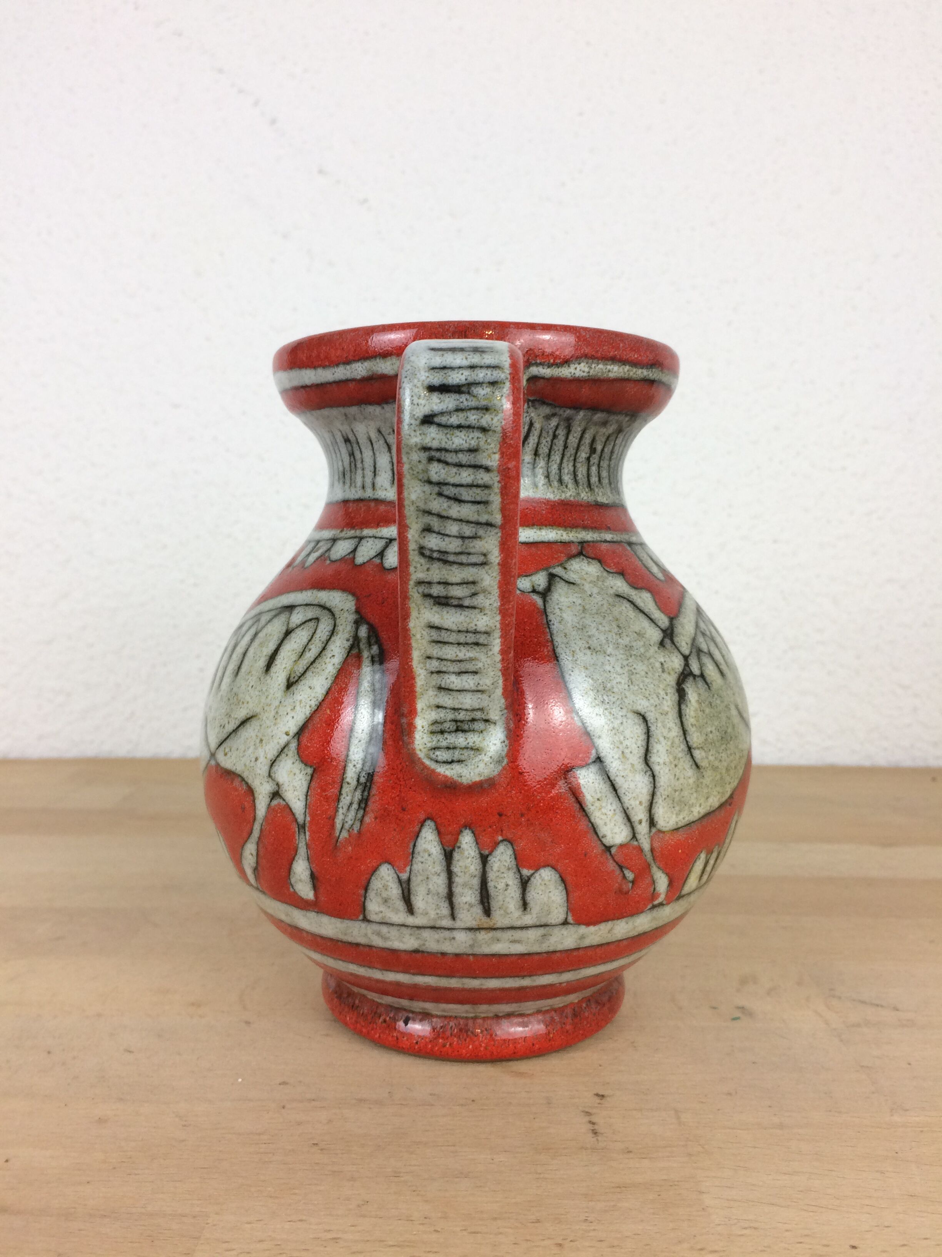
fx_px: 1052
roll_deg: +0.7
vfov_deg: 61.7
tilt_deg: -6.3
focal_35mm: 29
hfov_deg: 48.2
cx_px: 471
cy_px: 628
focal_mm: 4.15
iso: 64
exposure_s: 1/100
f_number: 2.2
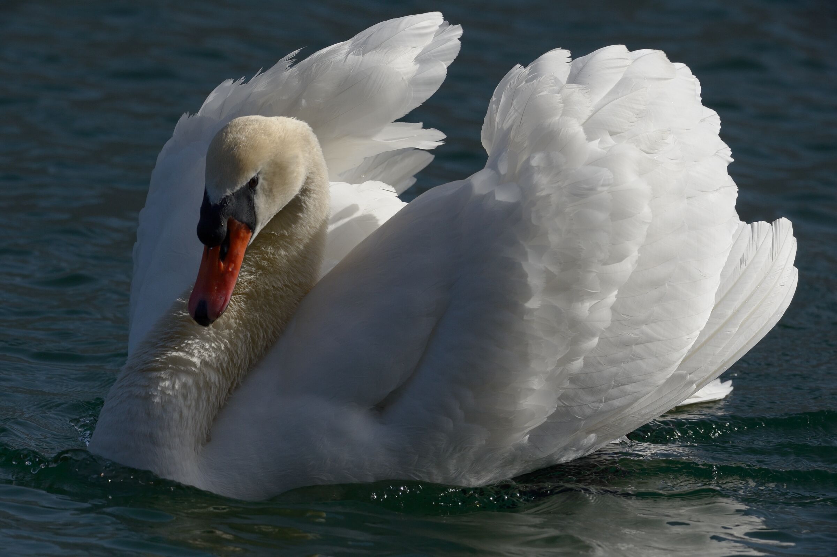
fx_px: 19750
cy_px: 278
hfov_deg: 2.4
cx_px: 418
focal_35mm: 850
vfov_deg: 1.6
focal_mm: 850
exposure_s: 1/5000
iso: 800
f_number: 9
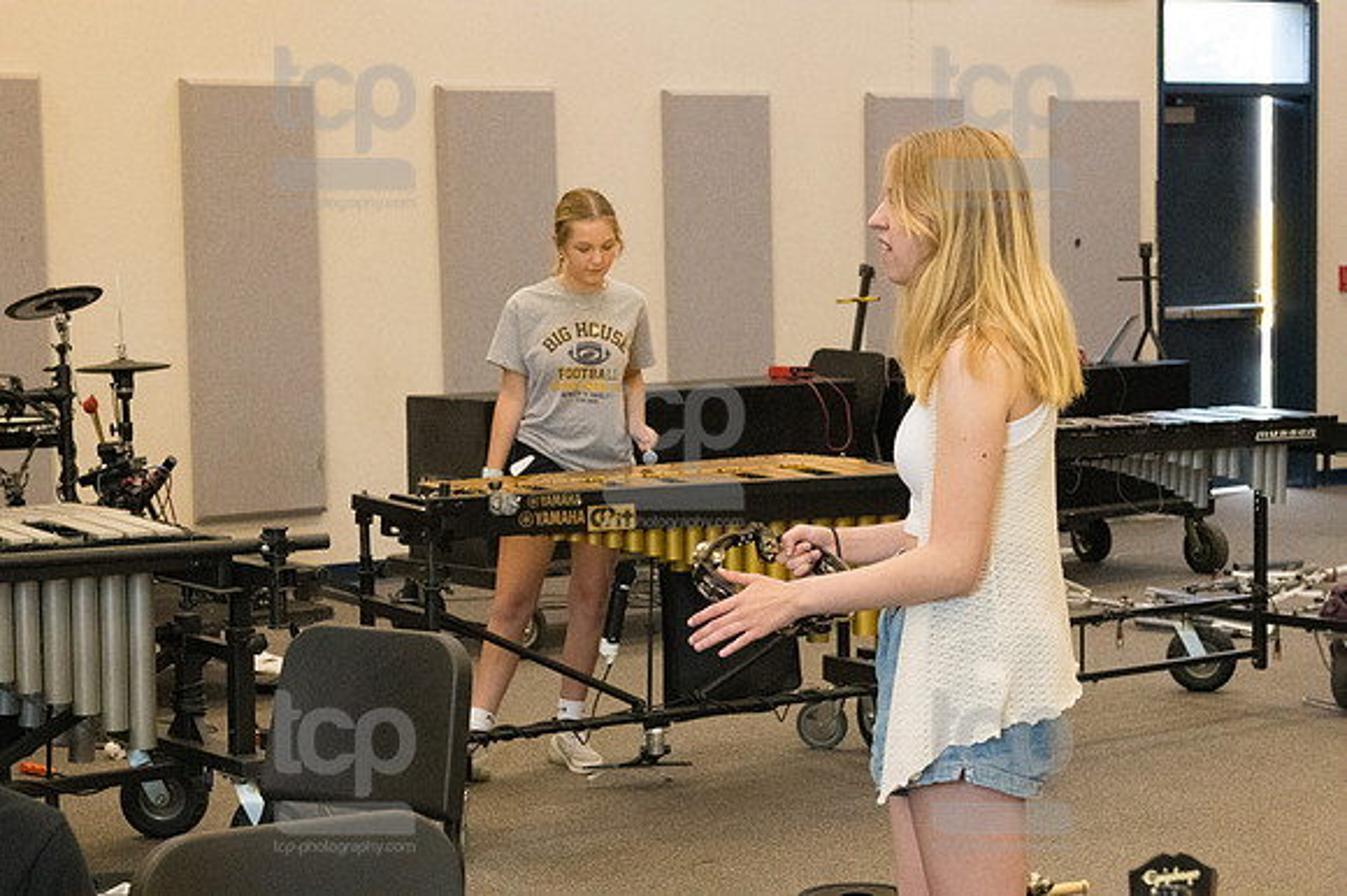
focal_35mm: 75
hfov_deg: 27.0
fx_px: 2805
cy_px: 448
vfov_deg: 18.2
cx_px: 674
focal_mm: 50
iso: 10000
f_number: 5.6
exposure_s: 1/400
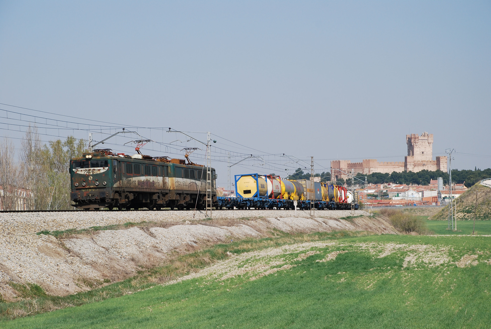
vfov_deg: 12.2
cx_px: 246
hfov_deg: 18.2
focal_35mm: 112
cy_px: 164
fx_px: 1536
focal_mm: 75
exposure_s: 1/320
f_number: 7.1
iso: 100
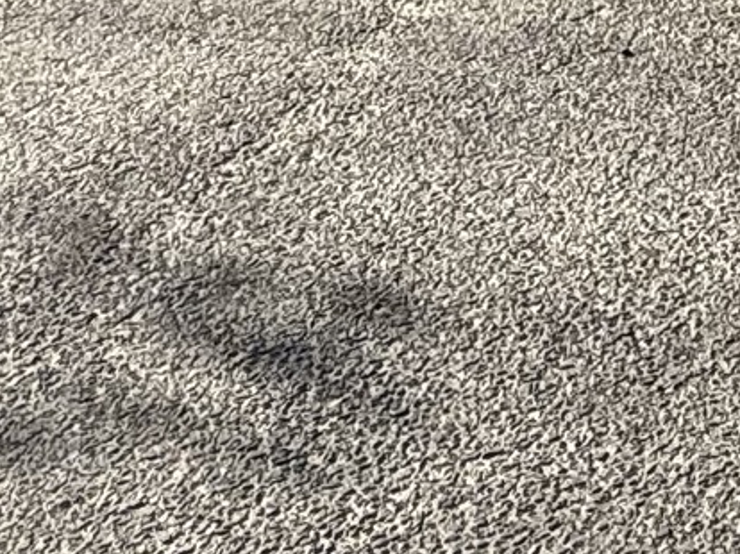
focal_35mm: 104
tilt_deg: -1.5
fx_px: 2222
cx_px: 1248
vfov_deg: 11.5
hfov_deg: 16.4
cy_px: -804
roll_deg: +3.2
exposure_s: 1/1087
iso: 50
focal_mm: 2.22
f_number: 2.2
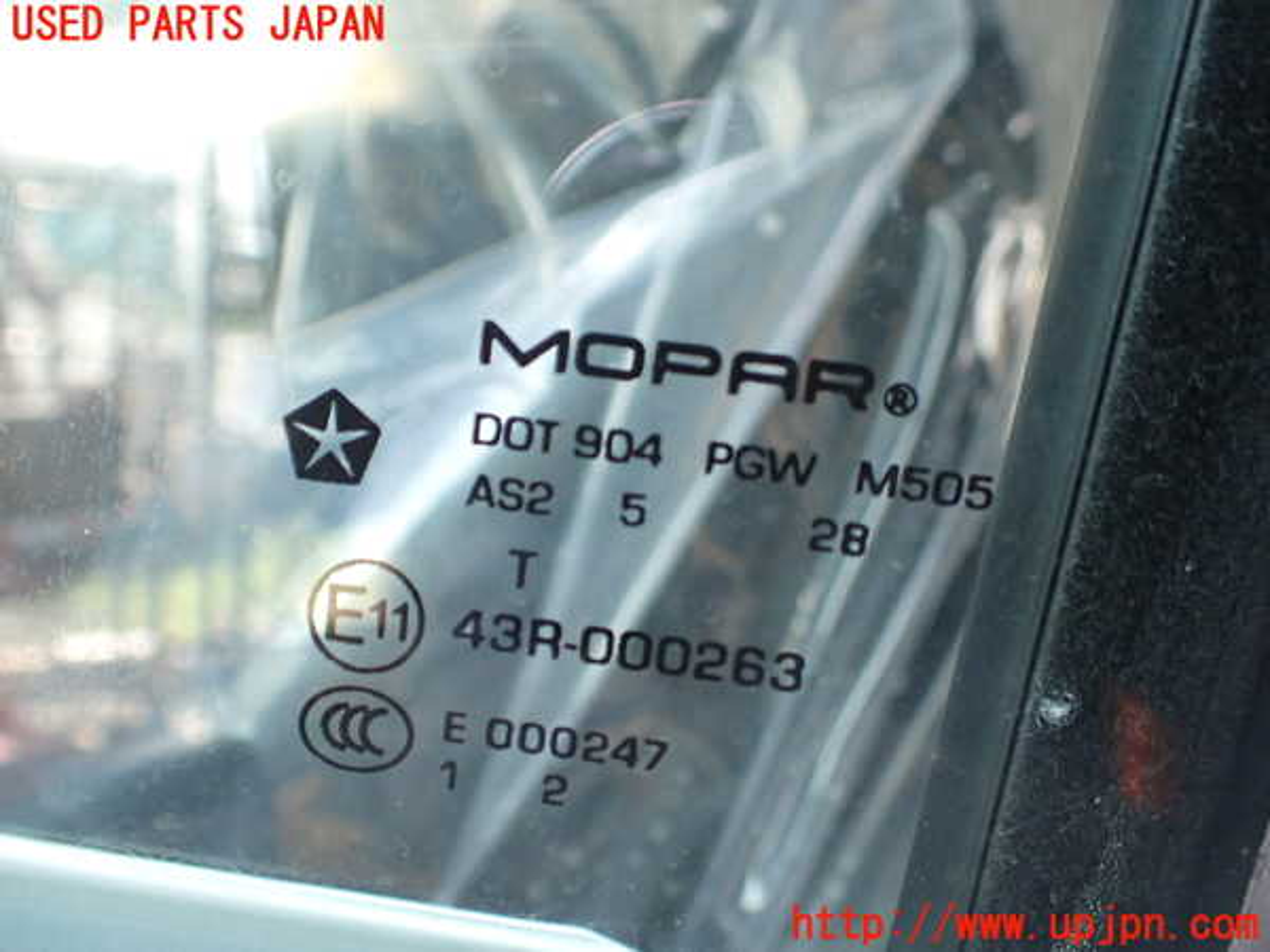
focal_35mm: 30
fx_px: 1101
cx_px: 635
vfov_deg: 46.8
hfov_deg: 60.0
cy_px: 476
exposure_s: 1/125
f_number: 2.3
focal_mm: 5.4
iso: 250
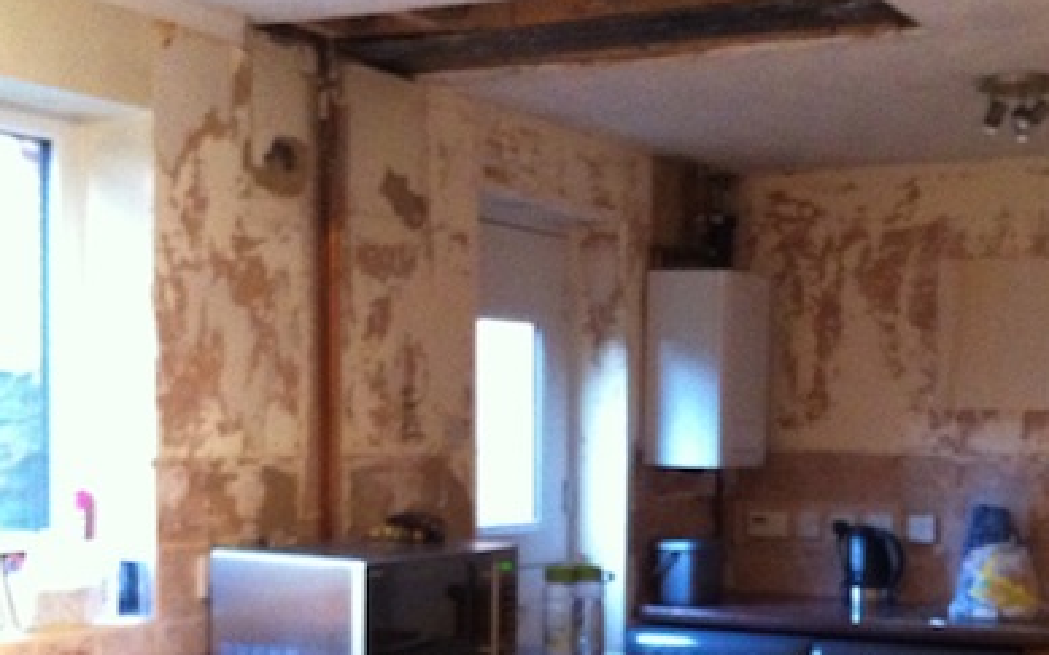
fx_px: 1744
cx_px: 663
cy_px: 499
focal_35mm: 61
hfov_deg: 33.3
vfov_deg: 21.1
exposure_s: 1/15
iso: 800
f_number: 2.8
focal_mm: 3.85
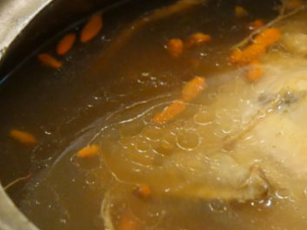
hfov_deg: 9.1
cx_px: 335
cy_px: 213
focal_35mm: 216
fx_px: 1915
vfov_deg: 6.9
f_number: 4.6
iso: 3200
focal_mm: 37
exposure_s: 1/40
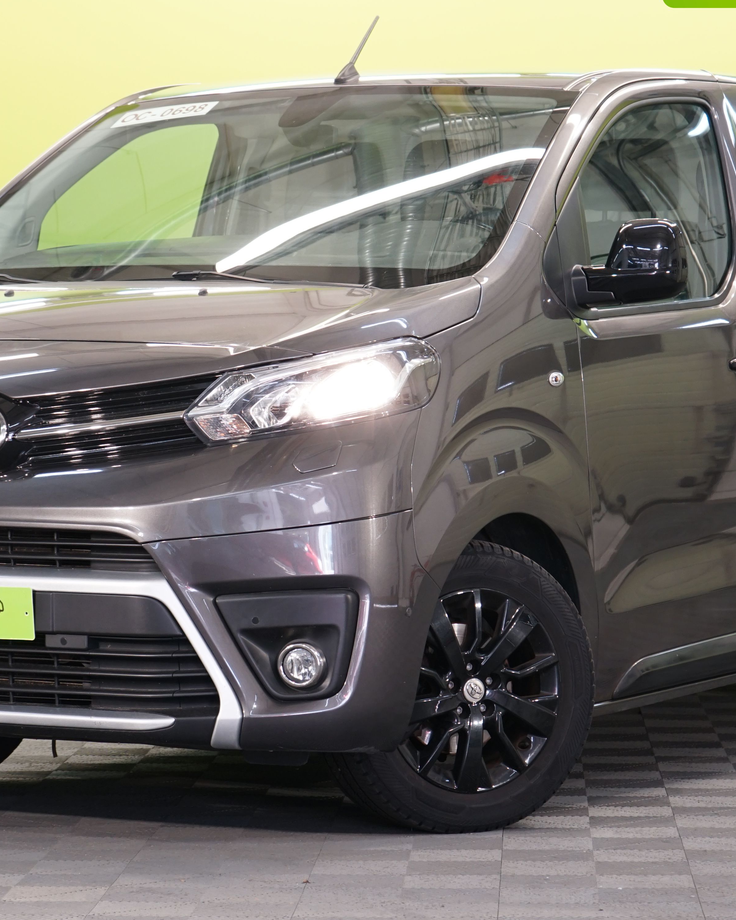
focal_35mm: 132
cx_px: 394
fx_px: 3594
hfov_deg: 11.7
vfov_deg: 14.6
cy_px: 416
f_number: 5.6
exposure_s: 1/20
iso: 400
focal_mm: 70
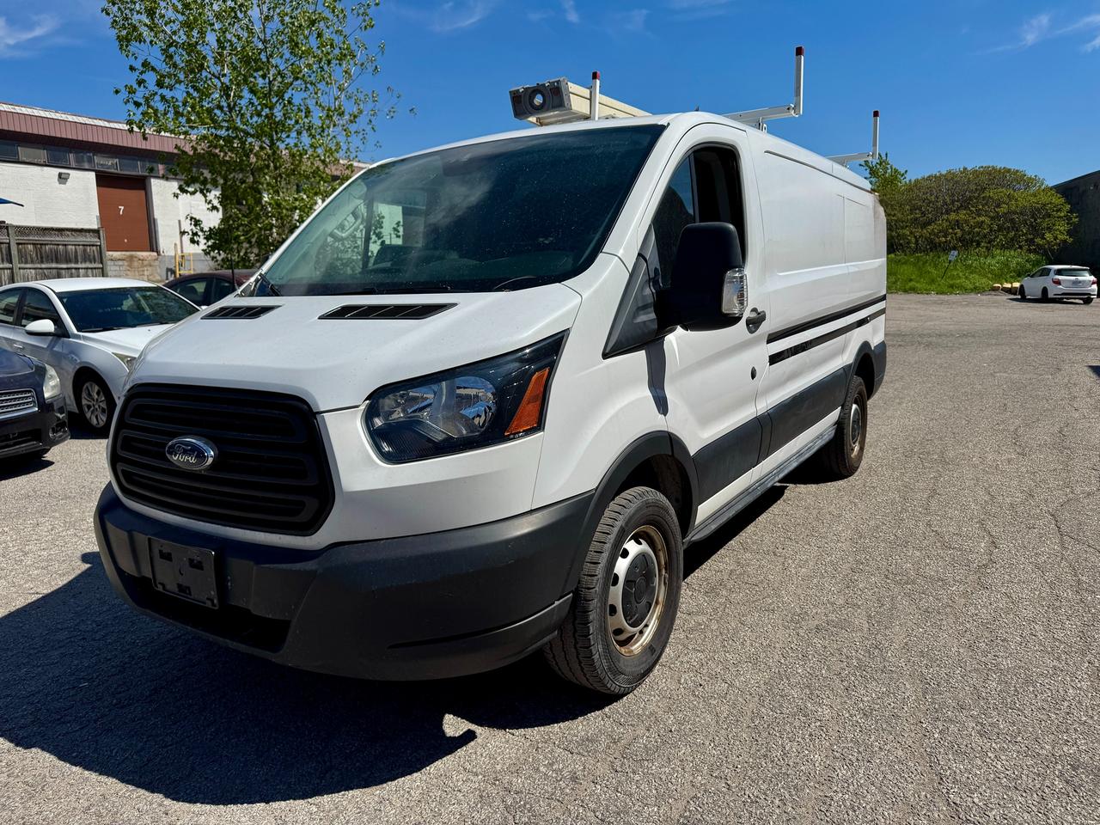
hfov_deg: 71.6
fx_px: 763
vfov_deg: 56.8
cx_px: 550
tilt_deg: -11.3
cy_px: 412
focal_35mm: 24
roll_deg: +0.1
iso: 80
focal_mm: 6.76
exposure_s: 1/9009
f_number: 1.78
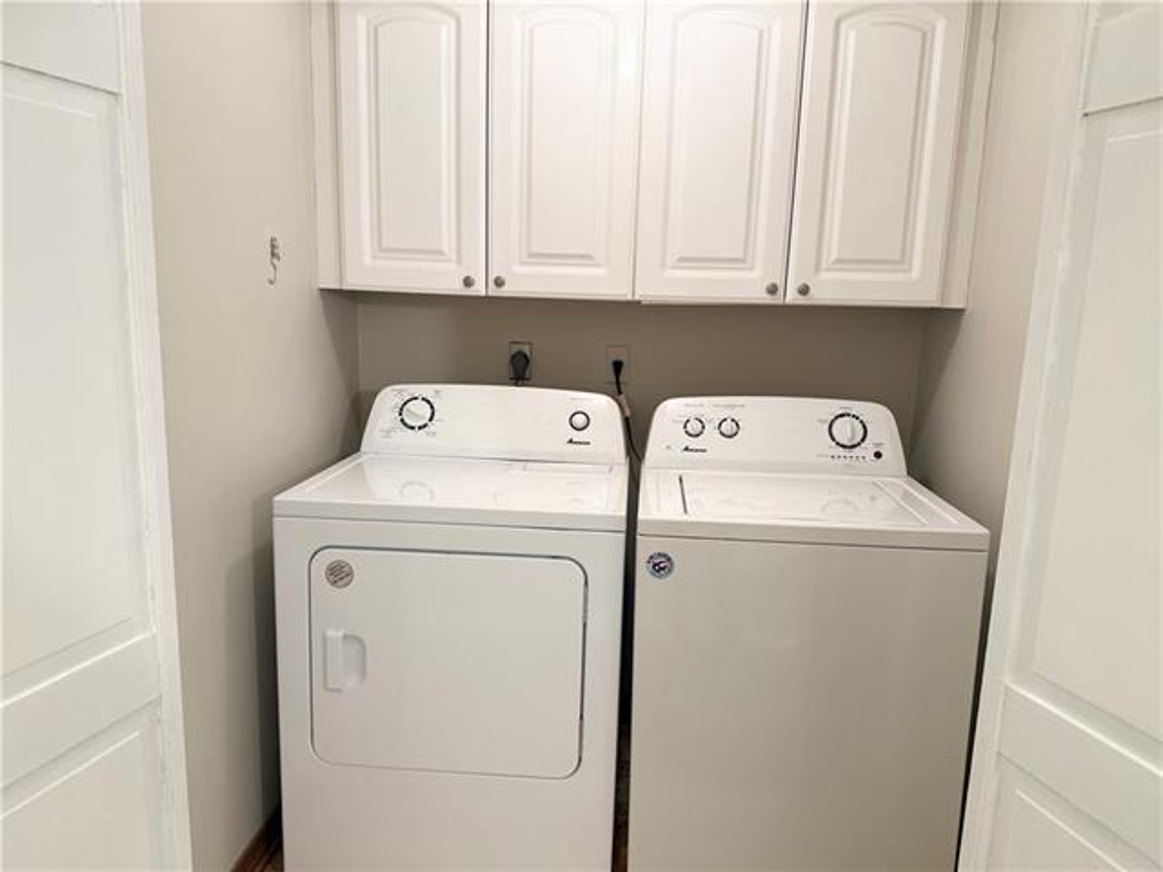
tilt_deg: -10.5
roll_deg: -1.8
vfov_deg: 56.8
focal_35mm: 24
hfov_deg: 71.6
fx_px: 806
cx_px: 582
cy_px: 436
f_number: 1.78
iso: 160
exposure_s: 1/60
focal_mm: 6.76
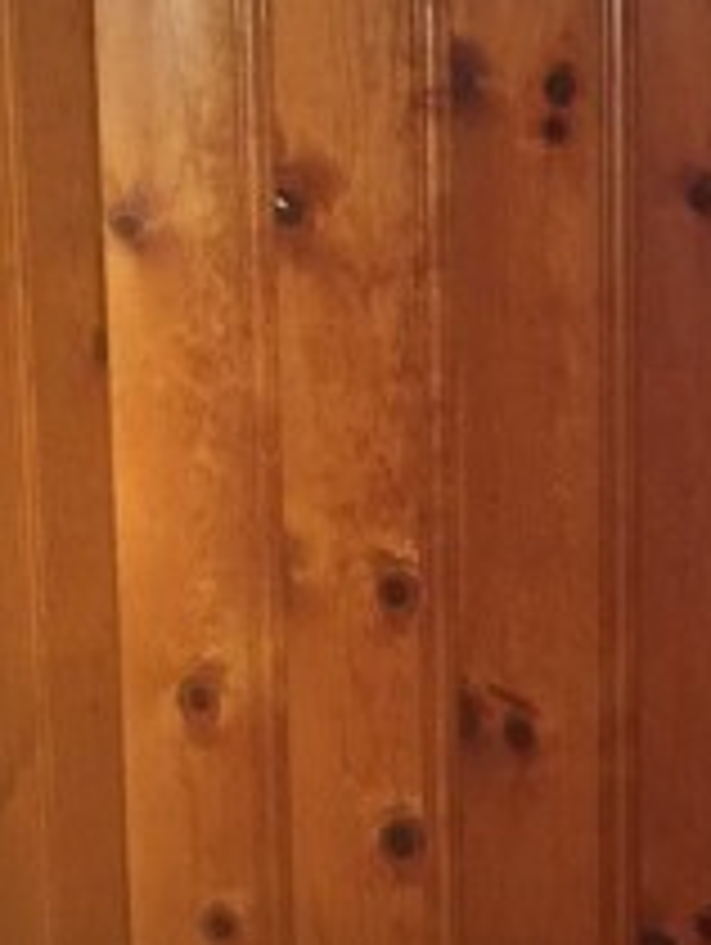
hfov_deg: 13.8
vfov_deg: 18.5
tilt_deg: -10.9
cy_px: 540
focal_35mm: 106
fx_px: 2897
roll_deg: +1.0
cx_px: 684
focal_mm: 4.15
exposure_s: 1/15
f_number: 2.2
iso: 125
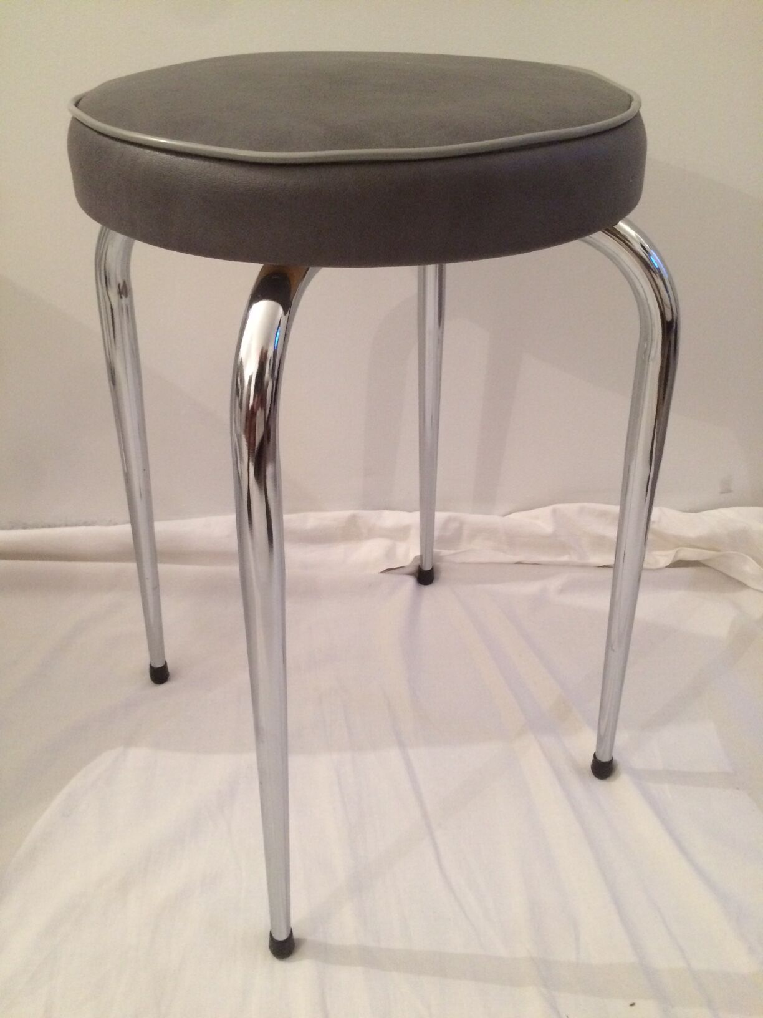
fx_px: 852
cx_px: 382
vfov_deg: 61.7
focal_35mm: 29
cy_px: 509
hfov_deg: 48.2
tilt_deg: -35.2
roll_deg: +0.8
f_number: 2.2
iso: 320
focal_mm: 4.15
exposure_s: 1/33
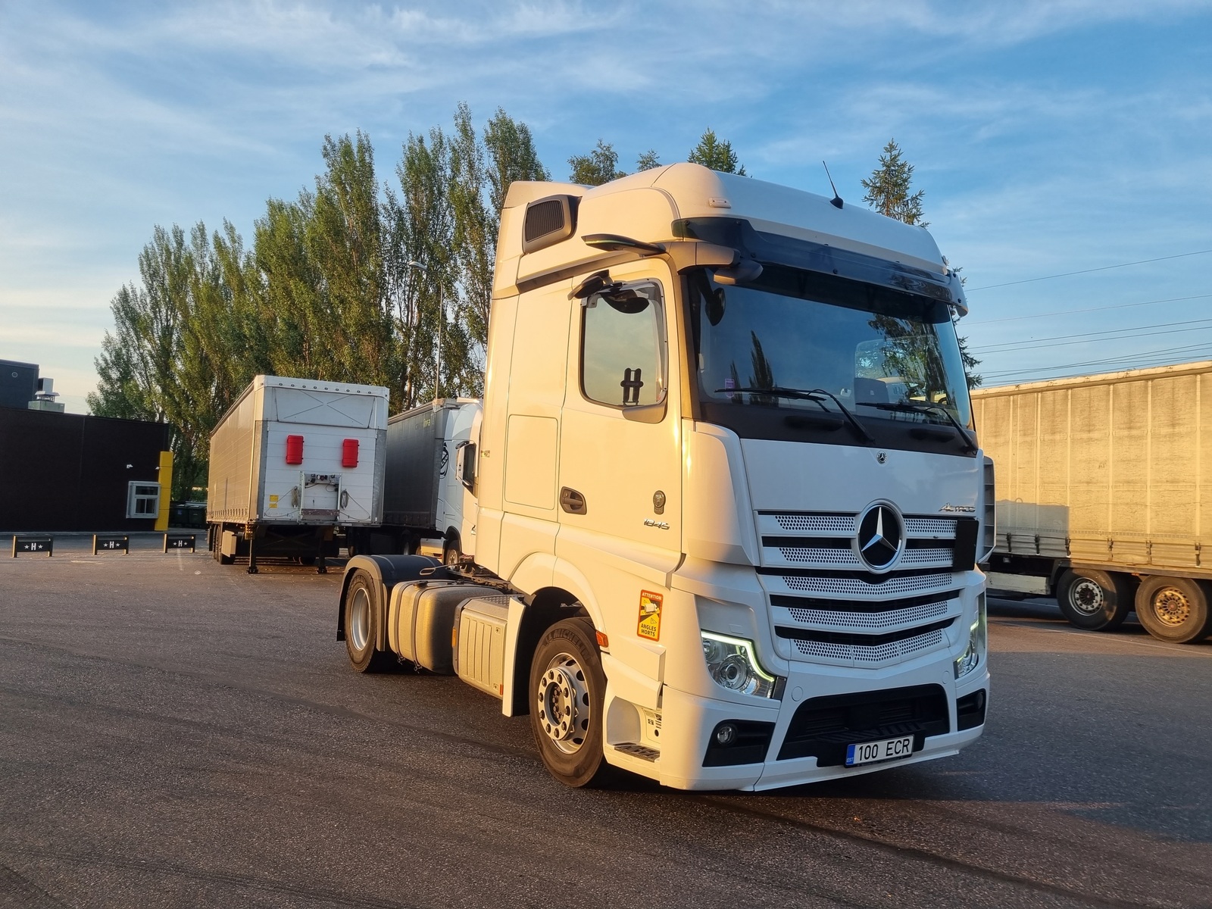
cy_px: 454
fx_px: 910
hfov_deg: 67.3
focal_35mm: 26
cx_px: 606
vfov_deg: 53.1
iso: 50
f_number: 1.8
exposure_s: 1/614
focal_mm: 5.4
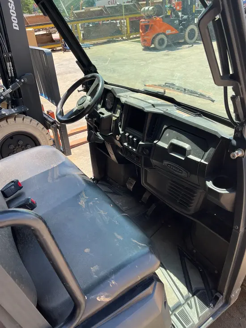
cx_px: 123
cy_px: 164
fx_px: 246
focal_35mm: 26
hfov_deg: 53.1
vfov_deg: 67.3
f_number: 1.6
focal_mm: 5.1
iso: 50
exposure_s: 1/766
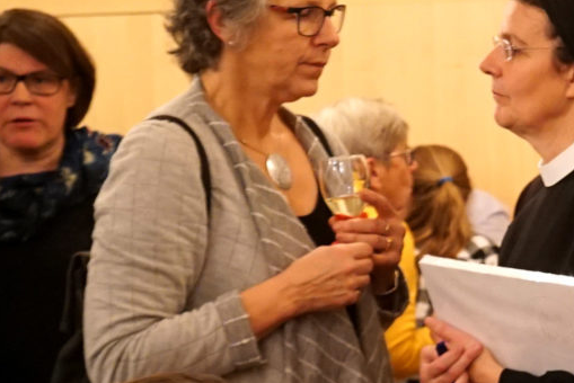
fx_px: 2106
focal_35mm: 132
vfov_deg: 10.3
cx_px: 873
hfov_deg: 14.4
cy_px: 351
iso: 4000
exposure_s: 1/60
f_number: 5
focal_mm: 35
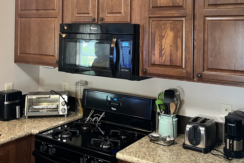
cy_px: 30
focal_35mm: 44
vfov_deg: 29.7
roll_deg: -1.1
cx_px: 135
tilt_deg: -0.3
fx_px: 298
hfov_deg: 44.4
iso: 200
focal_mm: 5.1
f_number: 1.6
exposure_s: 1/60
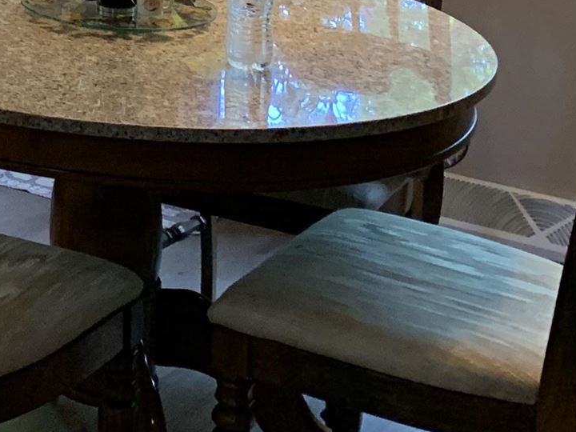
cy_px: -310
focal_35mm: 111
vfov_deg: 12.4
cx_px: -439
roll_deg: +0.2
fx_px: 1847
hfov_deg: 15.4
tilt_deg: -6.4
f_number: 1.8
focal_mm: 4.25
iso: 125
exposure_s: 1/60
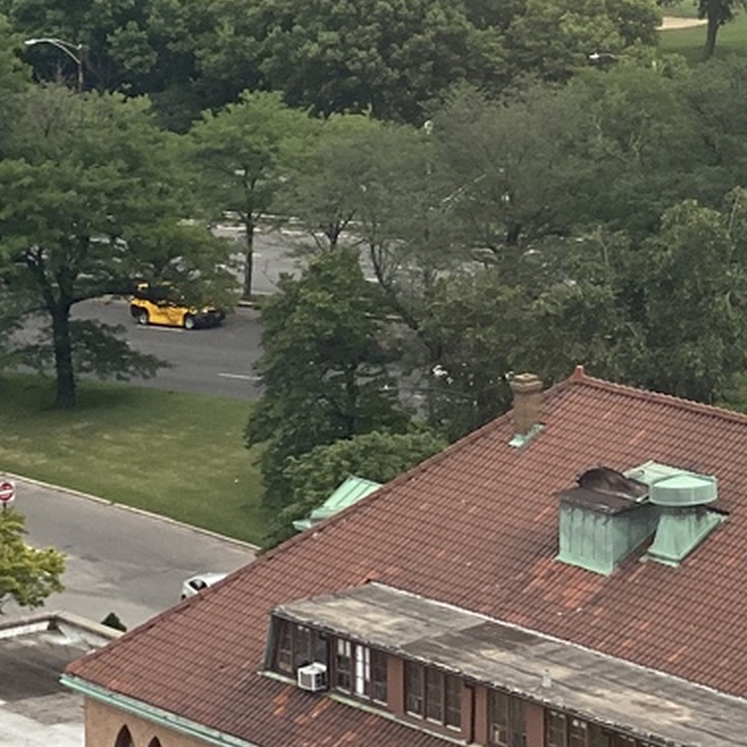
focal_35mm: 175
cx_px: 1279
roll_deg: -0.2
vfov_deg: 9.8
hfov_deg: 9.6
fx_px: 4273
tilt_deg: -3.0
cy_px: -265
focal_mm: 6
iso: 20
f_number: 2
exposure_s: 1/826
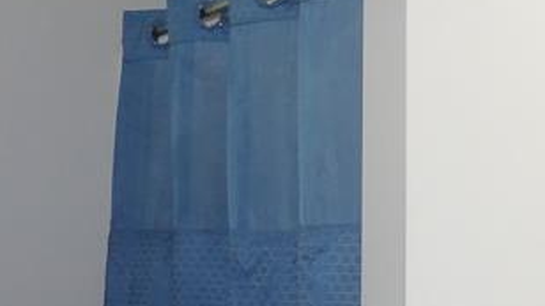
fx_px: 1257
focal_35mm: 87
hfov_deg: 23.8
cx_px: 494
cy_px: 205
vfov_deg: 13.9
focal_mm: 4.1
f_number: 3.5
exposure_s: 1/30
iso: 250
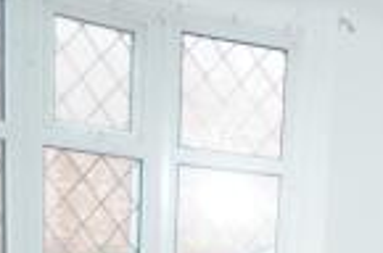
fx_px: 839
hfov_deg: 22.1
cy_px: 405
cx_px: 544
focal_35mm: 79
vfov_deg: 15.5
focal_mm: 16
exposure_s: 1/160
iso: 400
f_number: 4
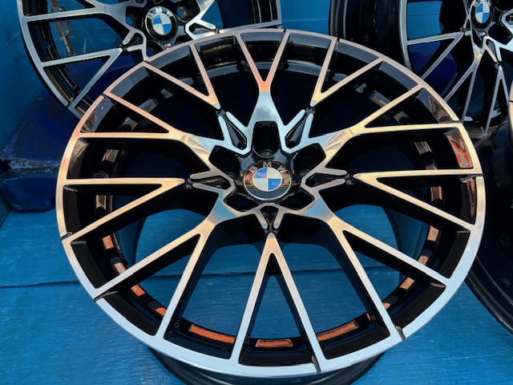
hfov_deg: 67.3
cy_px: 192
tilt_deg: -35.5
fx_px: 385
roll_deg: +2.1
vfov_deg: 53.1
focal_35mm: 26
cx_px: 256
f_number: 1.6
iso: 50
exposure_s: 1/309
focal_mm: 5.96
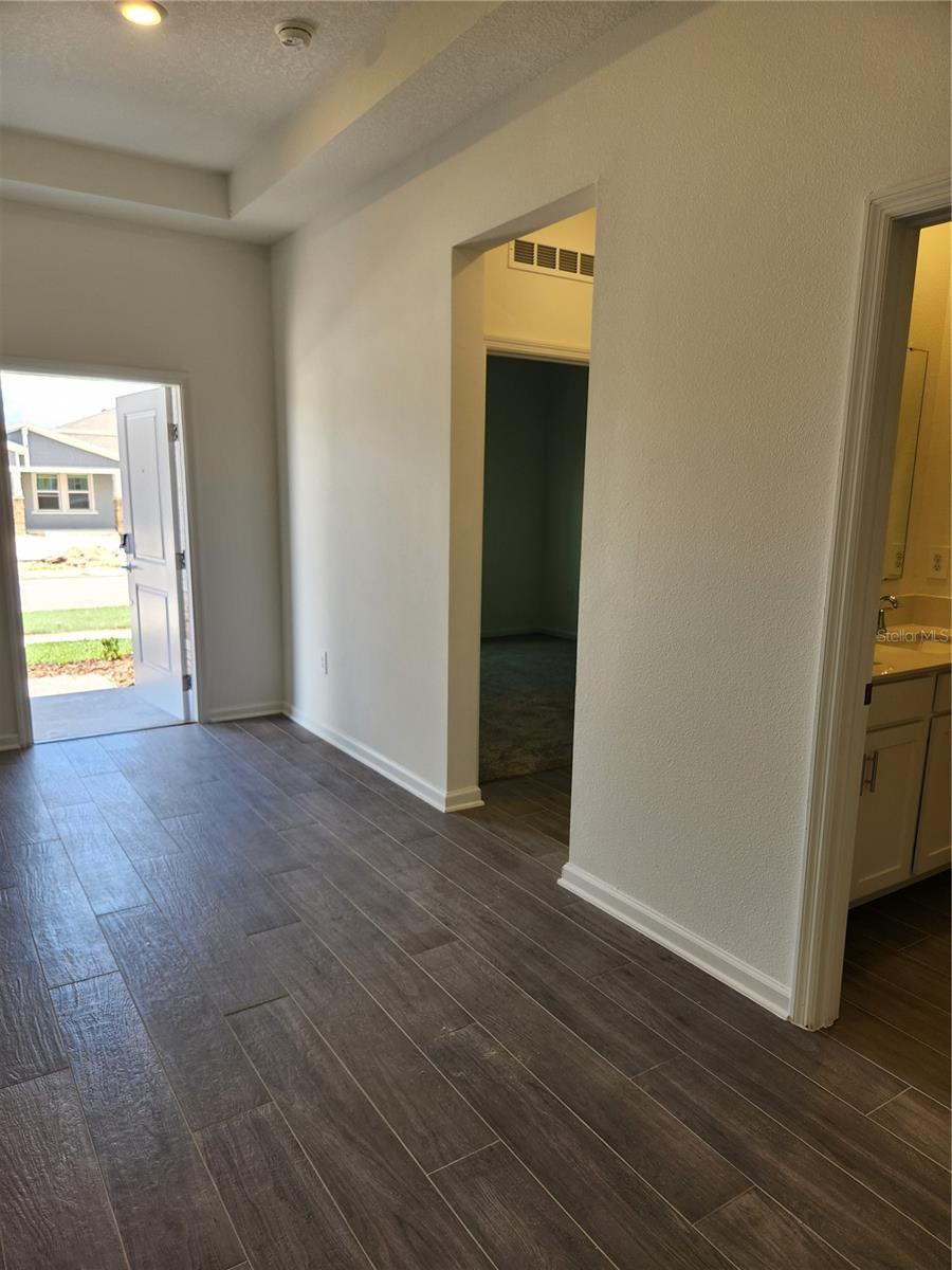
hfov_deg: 58.9
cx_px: 476
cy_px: 635
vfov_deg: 73.9
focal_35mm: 23
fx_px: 843
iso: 32
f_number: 1.8
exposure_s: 1/120
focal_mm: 5.4
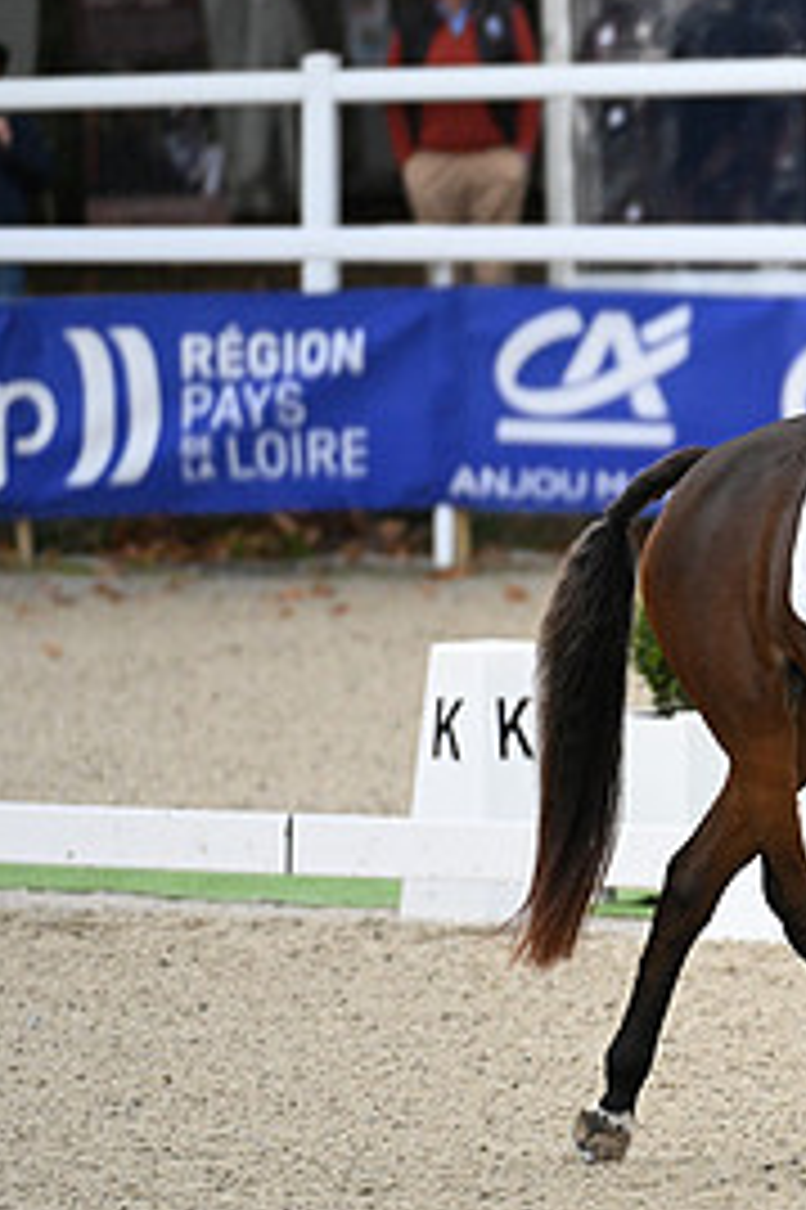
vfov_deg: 2.4
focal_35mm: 862
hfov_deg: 1.6
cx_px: 1261
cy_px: 448
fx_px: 28984
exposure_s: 1/1250
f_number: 4.5
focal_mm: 400
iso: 2200
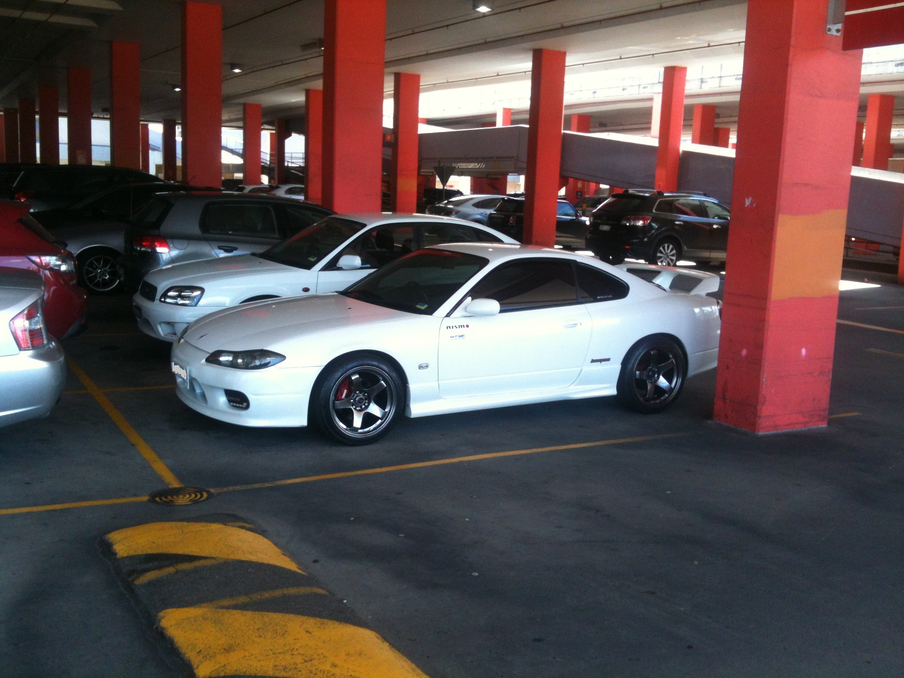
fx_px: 914
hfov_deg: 52.6
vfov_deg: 40.7
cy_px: 339
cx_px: 452
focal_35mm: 35
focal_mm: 3.85
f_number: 2.8
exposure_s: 1/120
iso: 100
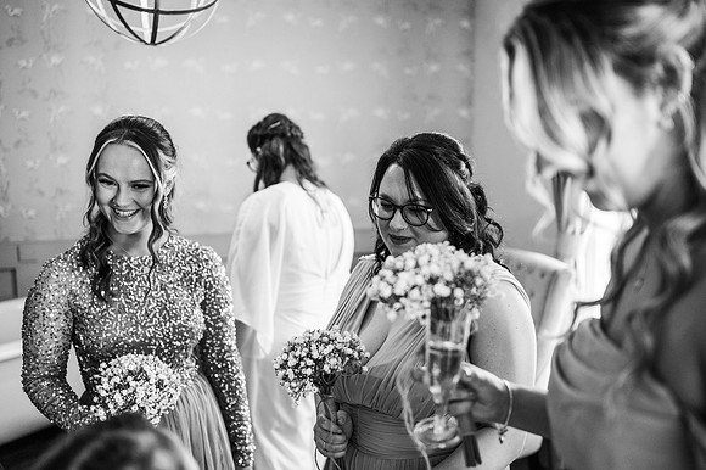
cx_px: 353
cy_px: 235
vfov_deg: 37.8
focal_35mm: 35
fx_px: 686
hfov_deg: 54.5
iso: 800
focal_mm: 35
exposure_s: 1/200
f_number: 2
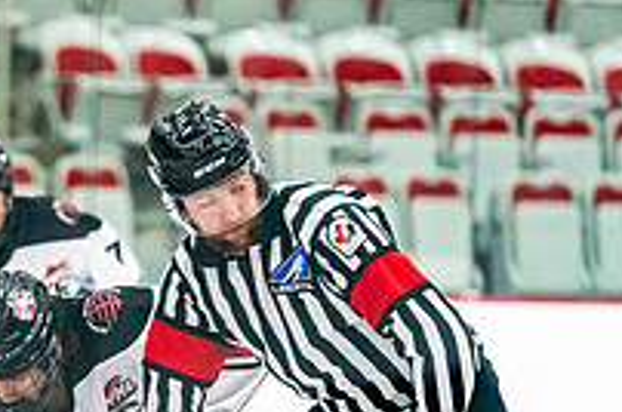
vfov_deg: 2.1
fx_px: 11316
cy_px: 516
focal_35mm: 656
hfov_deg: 3.1
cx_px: -83
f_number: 2.8
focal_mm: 200
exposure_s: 1/1000
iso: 3200
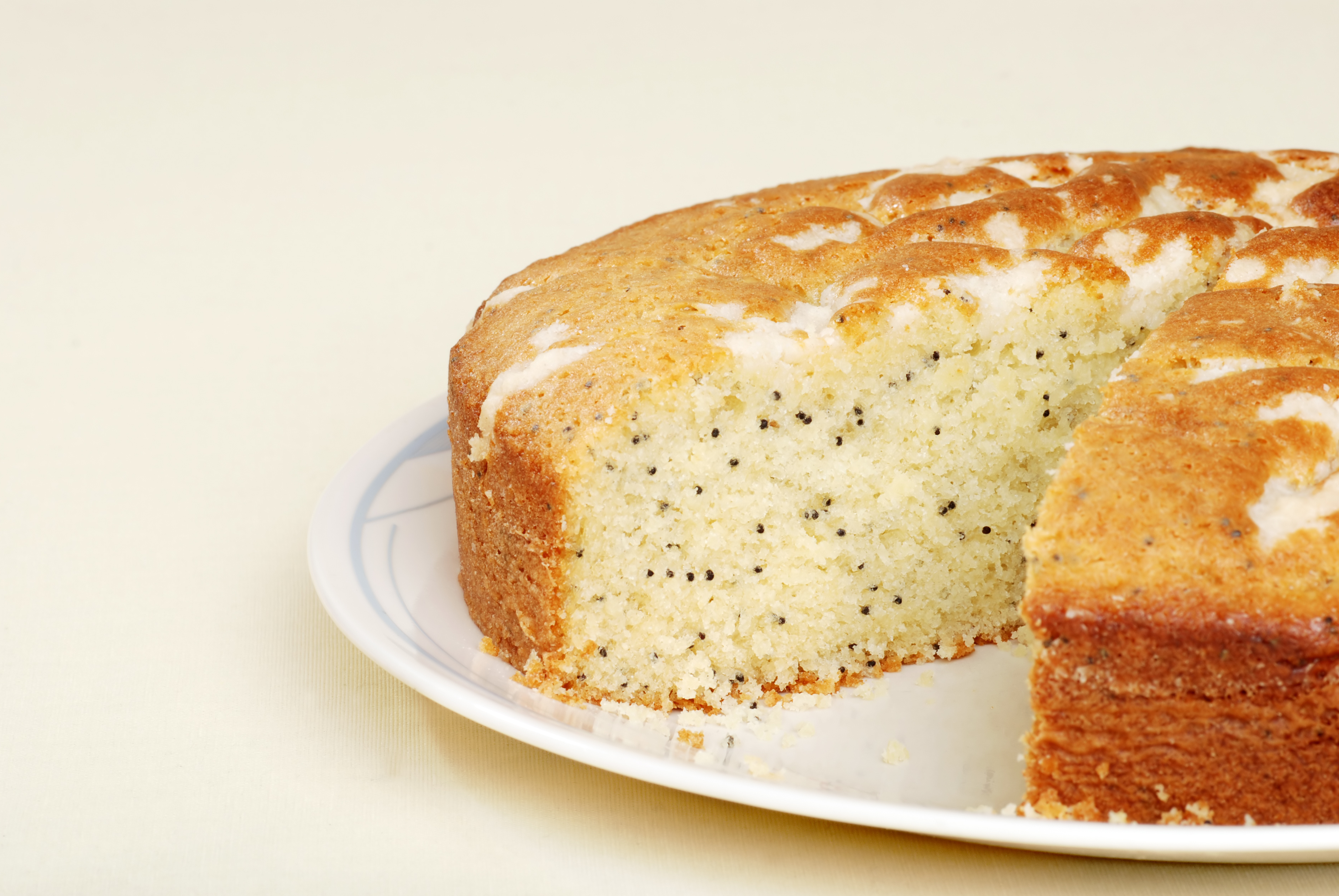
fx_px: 5176
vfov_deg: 9.9
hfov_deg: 14.7
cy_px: 460
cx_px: 679
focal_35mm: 139
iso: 100
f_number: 18
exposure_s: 1/200
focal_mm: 90
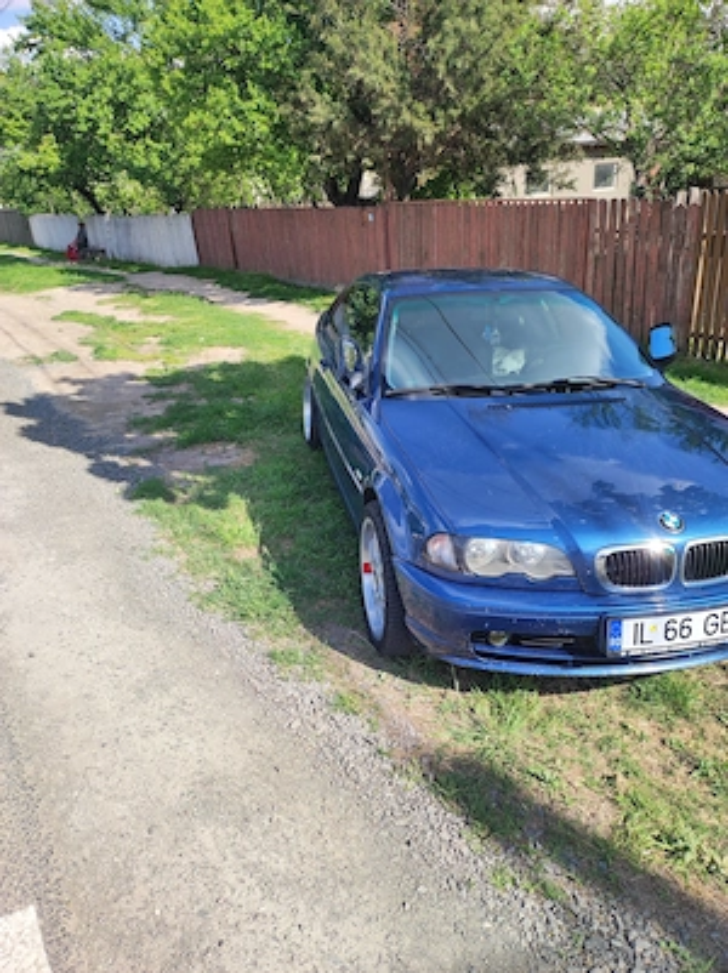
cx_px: 364
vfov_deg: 69.4
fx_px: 702
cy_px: 486
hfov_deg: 54.8
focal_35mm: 25
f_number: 1.79
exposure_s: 1/446
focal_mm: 4.7
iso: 50
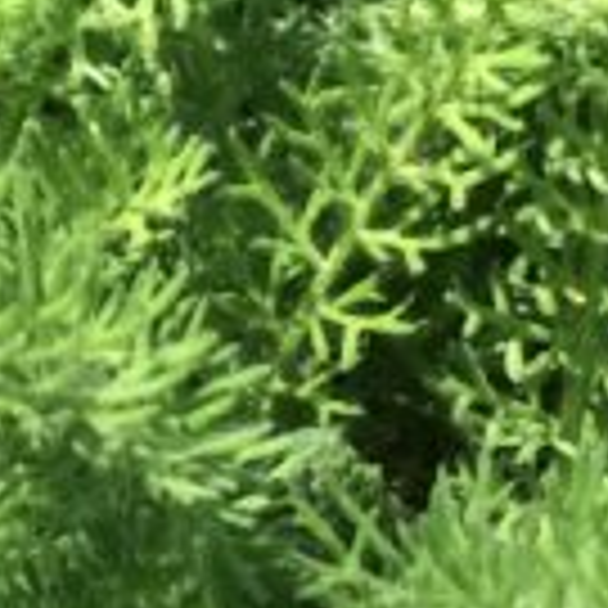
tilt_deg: -44.7
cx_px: 284
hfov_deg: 9.0
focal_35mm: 194
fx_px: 3855
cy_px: 266
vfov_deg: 9.0
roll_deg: -2.7
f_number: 2.2
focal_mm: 4.15
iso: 32
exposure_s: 1/1244
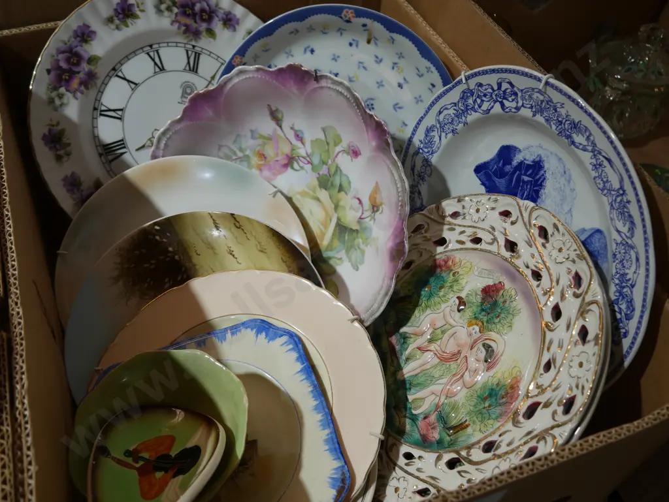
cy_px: 251
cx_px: 334
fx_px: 619
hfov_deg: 56.8
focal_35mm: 32
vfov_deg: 44.2
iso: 250
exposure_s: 1/60
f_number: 3.6
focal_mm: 16
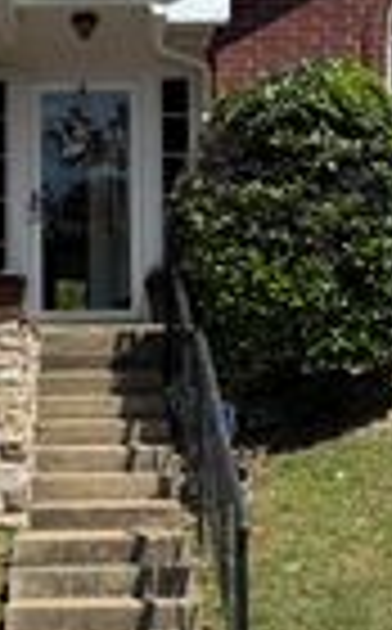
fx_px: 1562
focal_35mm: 91
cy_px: 362
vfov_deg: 22.8
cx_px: 63
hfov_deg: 14.2
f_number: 1.78
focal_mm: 6.76
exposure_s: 1/4950
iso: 80
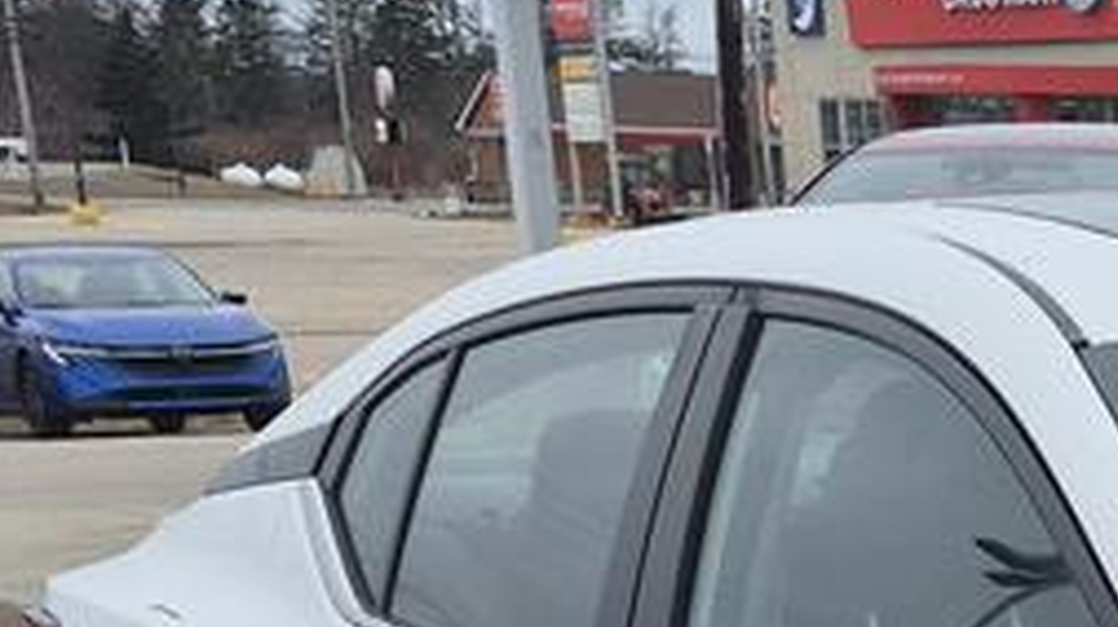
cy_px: 1488
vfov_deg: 8.7
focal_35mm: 127
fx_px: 3763
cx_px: 2037
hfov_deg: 14.7
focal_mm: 5.4
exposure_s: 1/194
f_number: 1.8
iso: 25
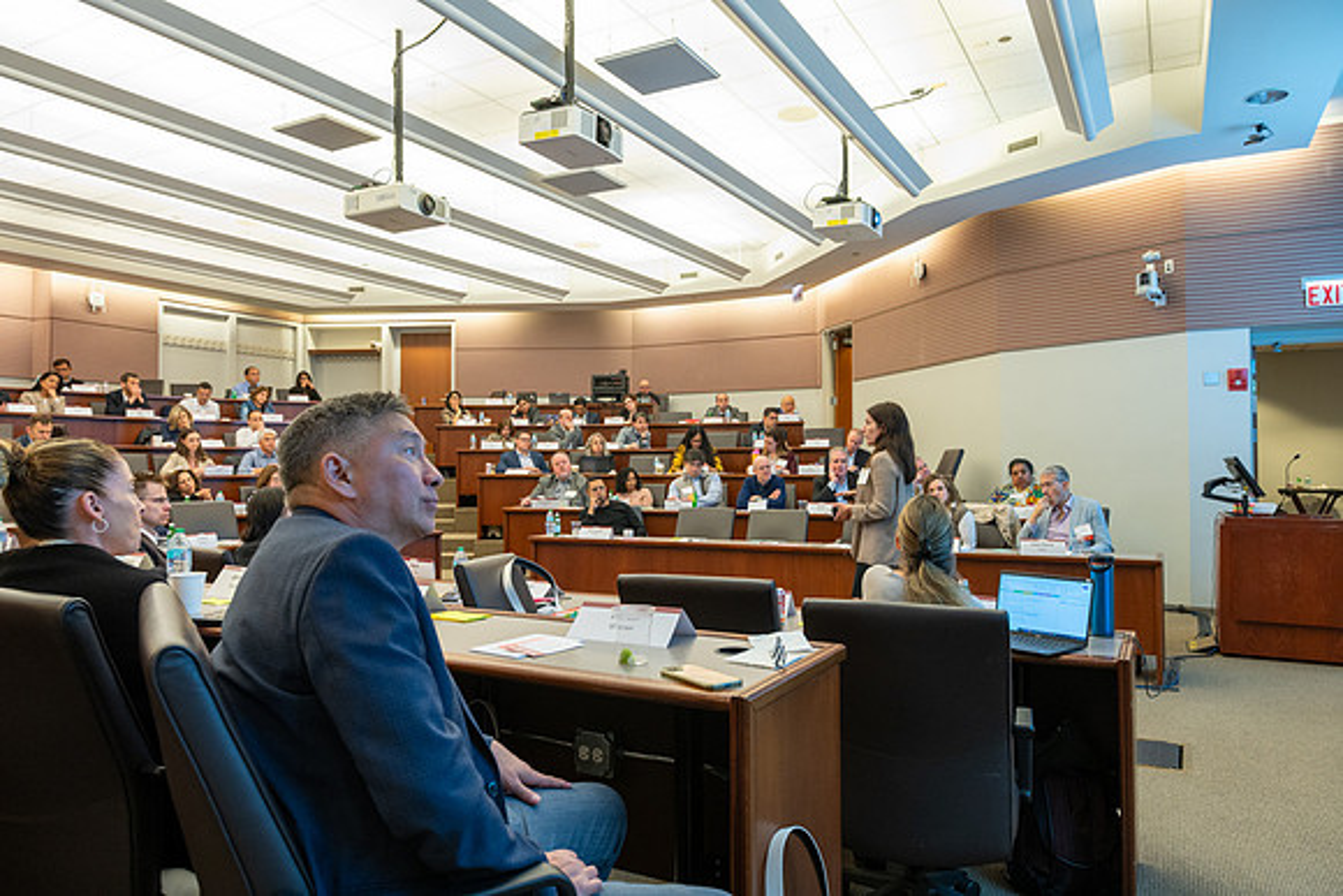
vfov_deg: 53.1
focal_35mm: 24
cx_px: 672
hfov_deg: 73.6
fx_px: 898
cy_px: 448
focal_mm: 24
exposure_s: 1/30
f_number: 5.6
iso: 1600
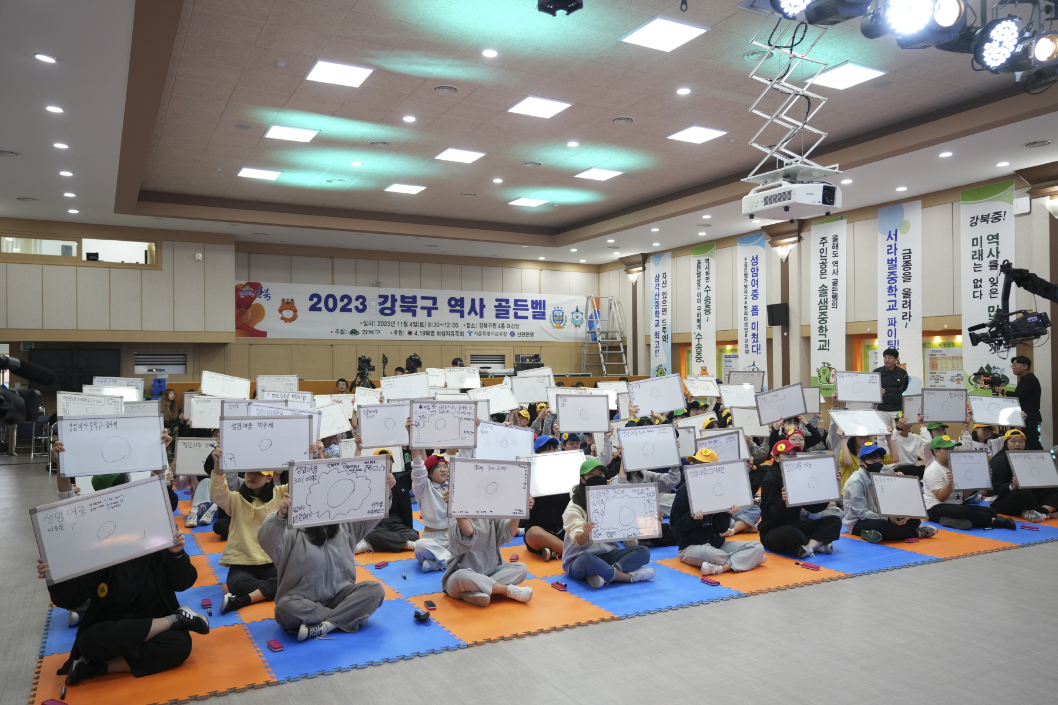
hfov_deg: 67.4
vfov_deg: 47.9
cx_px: 529
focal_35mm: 27
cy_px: 352
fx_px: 793
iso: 640
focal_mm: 27
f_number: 2.8
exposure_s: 1/160
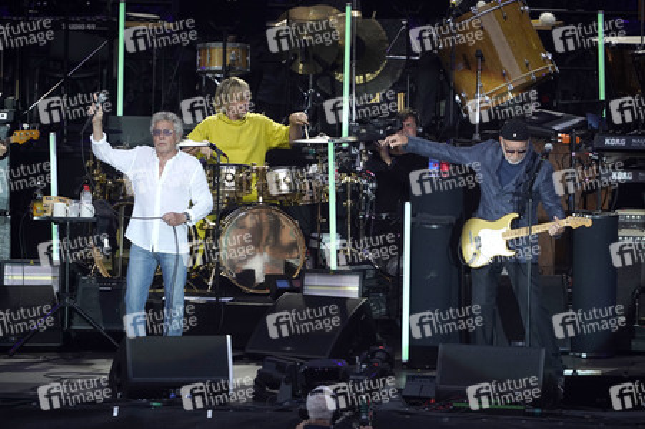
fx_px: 8092
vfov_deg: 3.0
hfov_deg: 4.6
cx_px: 322
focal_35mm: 452
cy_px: 214
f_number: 6.3
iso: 2000
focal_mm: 452
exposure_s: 1/1250
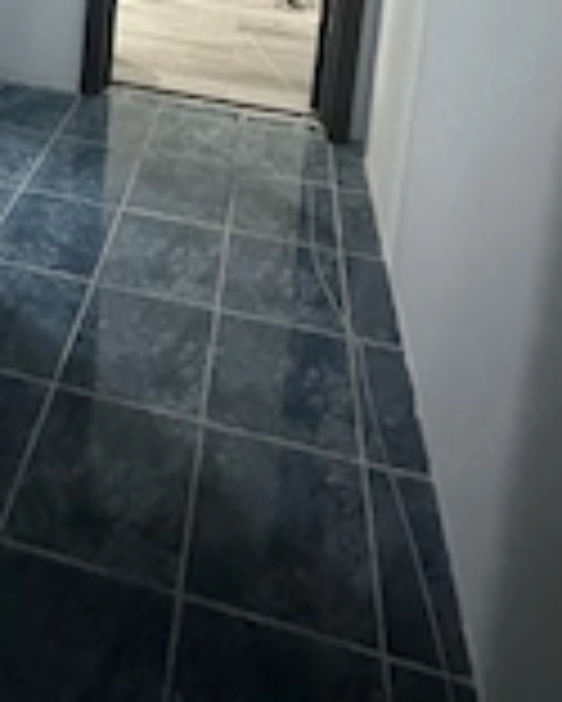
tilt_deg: -9.2
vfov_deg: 38.1
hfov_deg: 40.9
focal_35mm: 35
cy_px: -144
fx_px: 727
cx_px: 135
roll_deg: -4.1
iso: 1250
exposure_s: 1/50
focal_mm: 2.22
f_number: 2.2
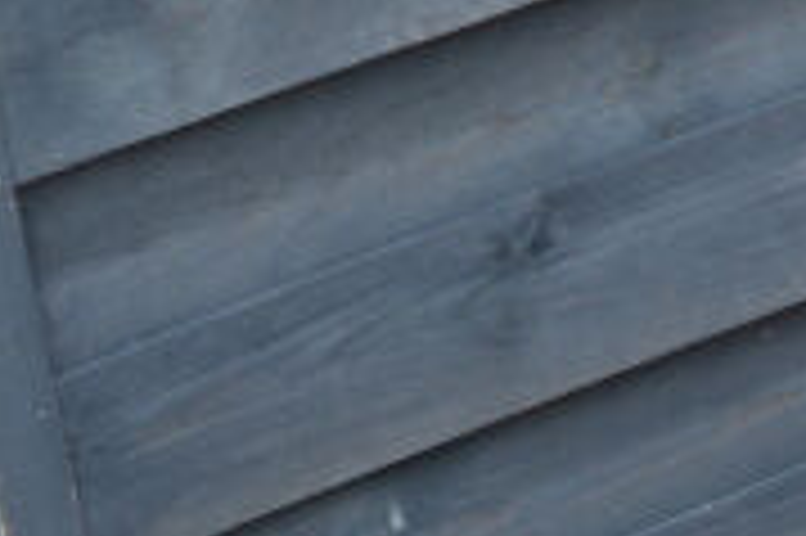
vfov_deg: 5.7
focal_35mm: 234
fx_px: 5223
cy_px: 1239
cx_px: 937
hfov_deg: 8.7
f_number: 7.1
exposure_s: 1/200
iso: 100
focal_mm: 31
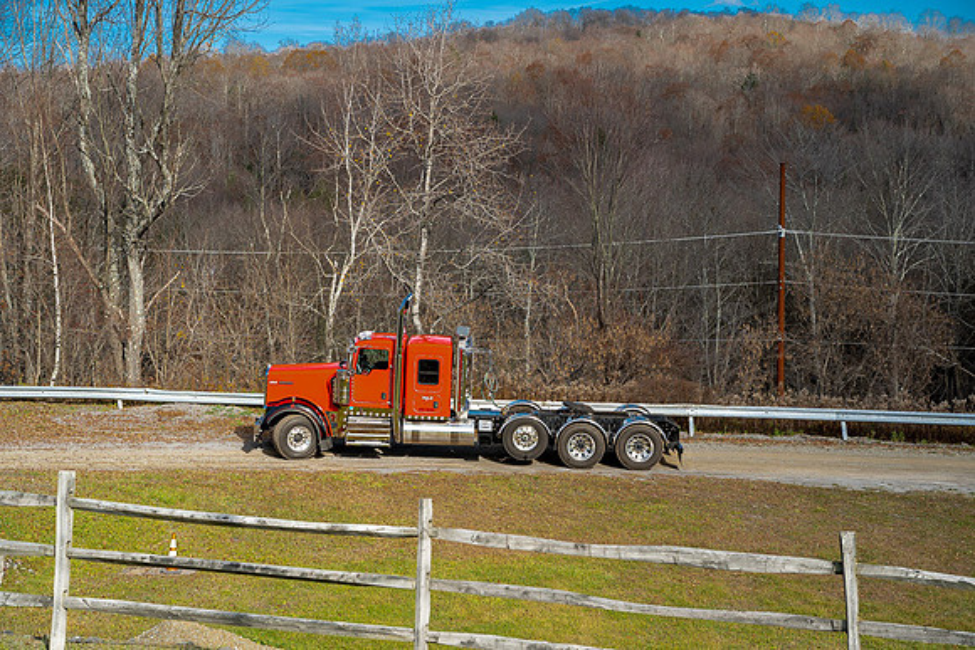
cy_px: 325
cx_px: 488
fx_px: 1679
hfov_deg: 32.4
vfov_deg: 21.9
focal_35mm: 62
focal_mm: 62
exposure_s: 1/200
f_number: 4
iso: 100
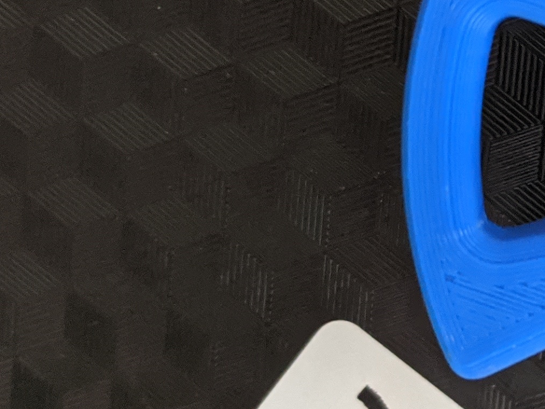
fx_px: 1637
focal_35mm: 104
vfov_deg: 14.2
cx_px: 796
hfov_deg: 17.2
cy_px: 136
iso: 948
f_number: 2
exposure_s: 1/30
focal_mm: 4.67
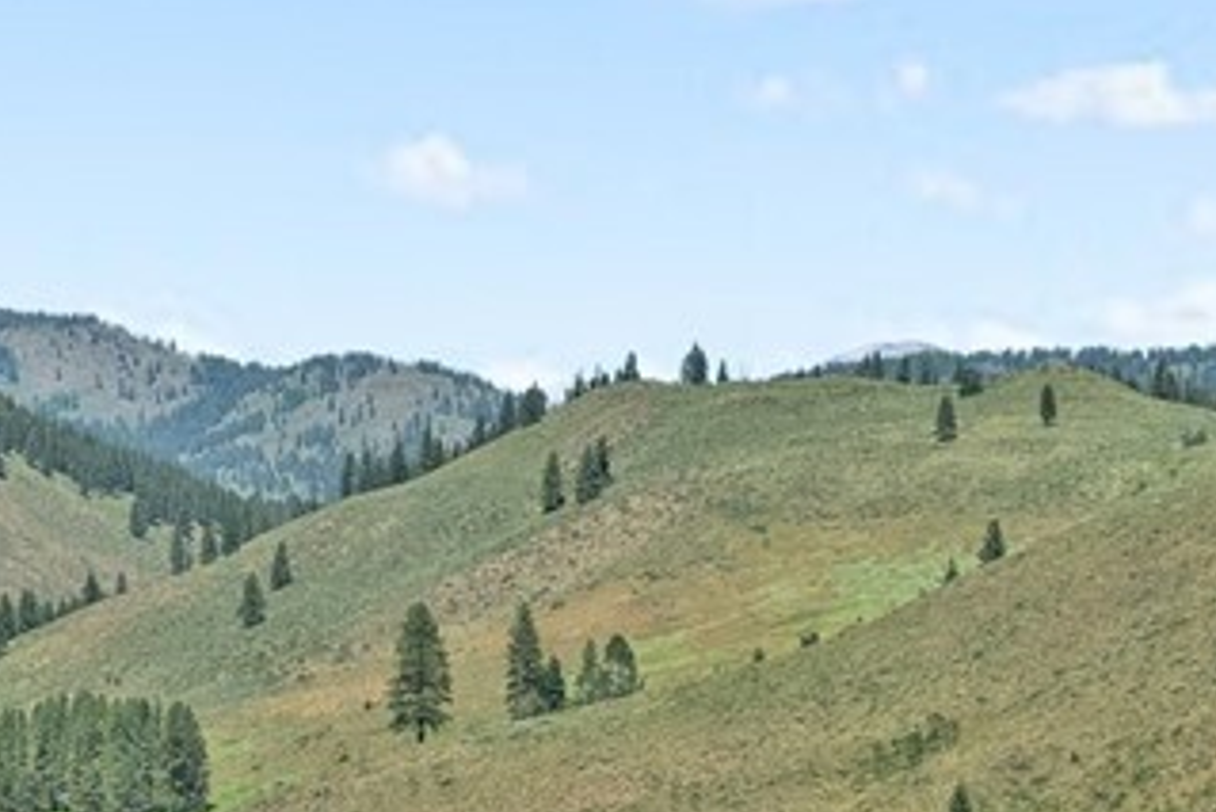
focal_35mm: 158
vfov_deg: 8.7
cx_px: 707
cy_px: 732
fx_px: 5329
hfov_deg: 13.0
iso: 400
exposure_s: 1/60
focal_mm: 29.7
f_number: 4
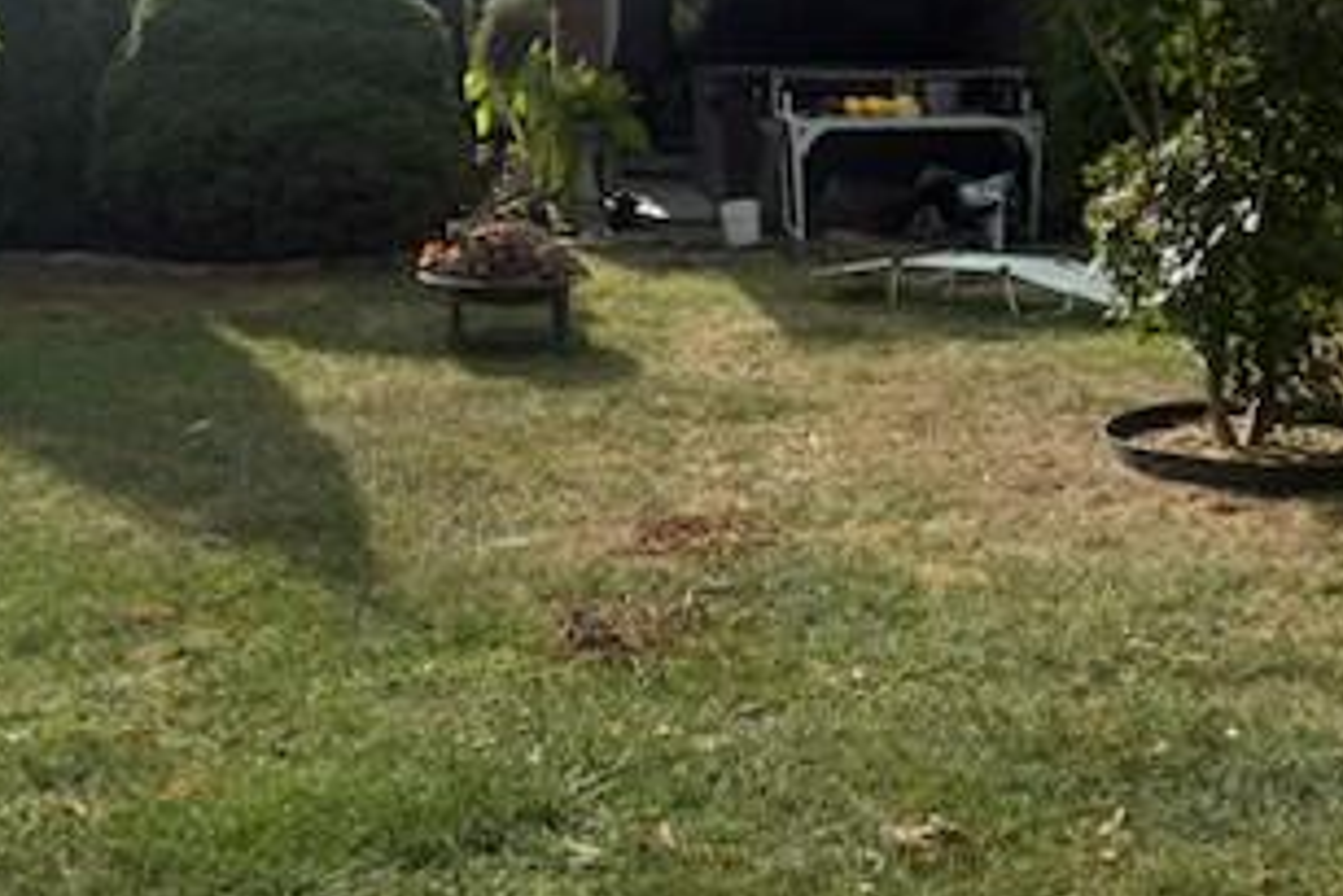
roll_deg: -1.1
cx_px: 739
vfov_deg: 25.5
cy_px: 170
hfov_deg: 38.1
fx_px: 1941
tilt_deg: -3.8
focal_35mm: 52
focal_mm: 6.76
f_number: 1.78
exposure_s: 1/5319
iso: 100
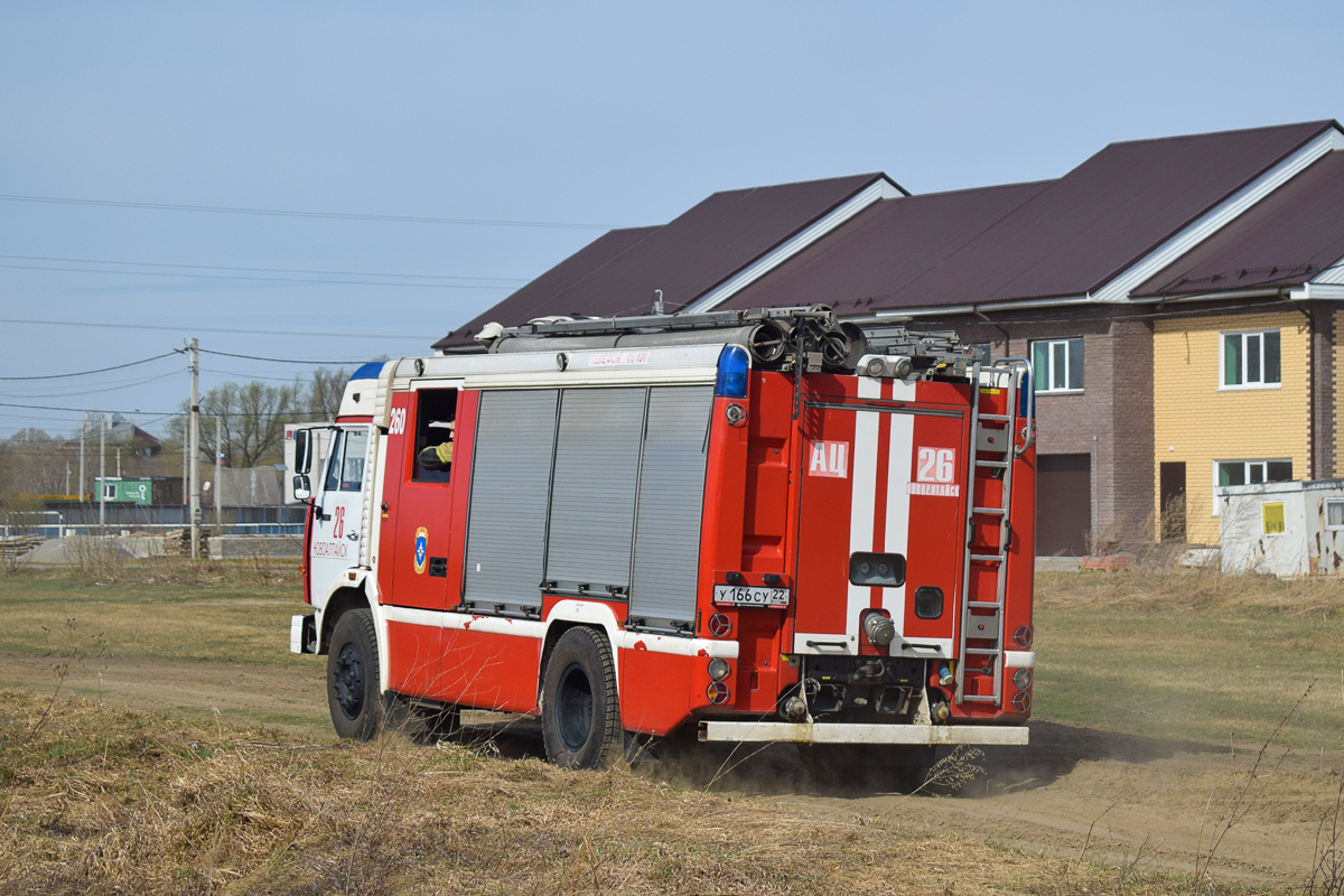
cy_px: 448
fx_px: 3080
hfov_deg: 24.6
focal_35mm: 82
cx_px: 672
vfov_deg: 16.6
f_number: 7.1
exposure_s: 1/1250
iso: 200
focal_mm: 55
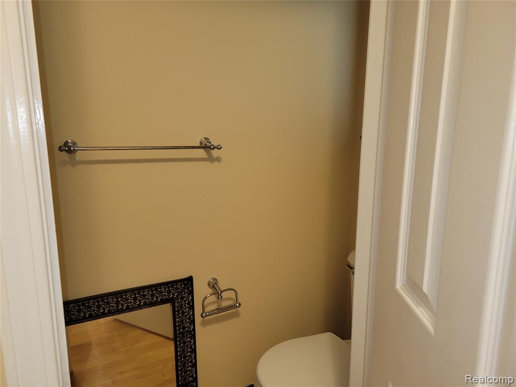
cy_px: 194
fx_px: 388
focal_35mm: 26
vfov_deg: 53.1
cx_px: 258
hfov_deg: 67.3
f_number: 1.8
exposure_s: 1/24
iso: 125
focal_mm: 5.4
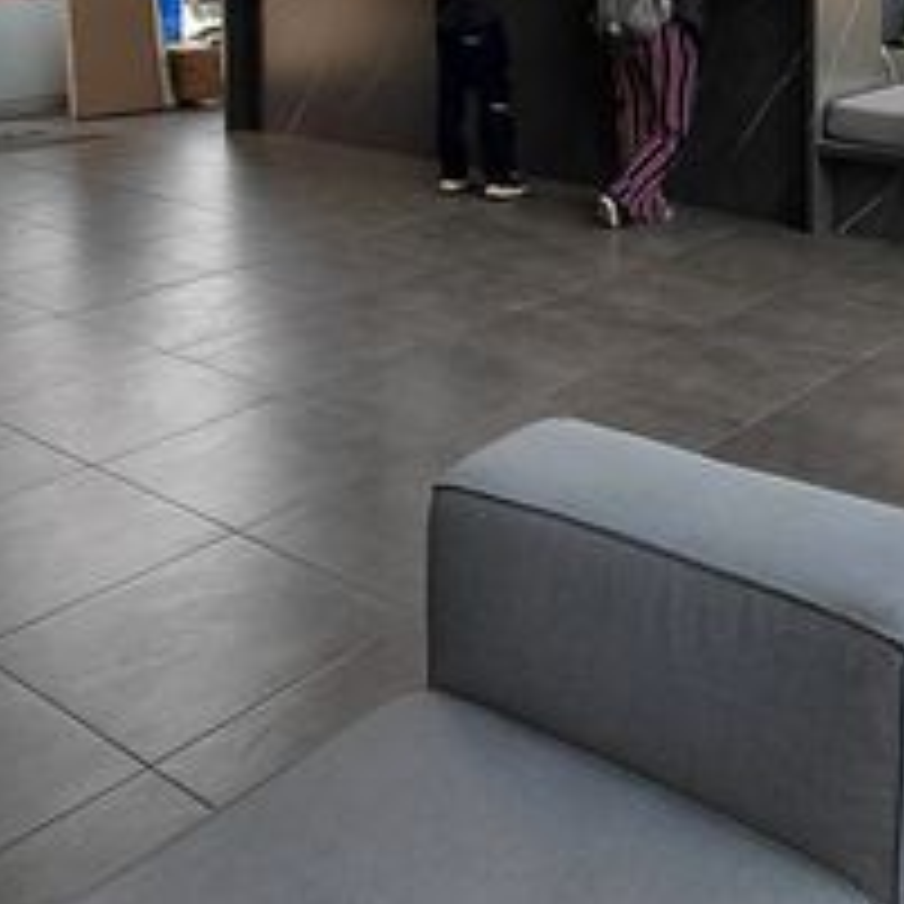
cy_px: -25
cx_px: 675
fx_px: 1389
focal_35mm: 47
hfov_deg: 35.3
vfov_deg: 32.8
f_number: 2.2
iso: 40
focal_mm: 1.64
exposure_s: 1/409
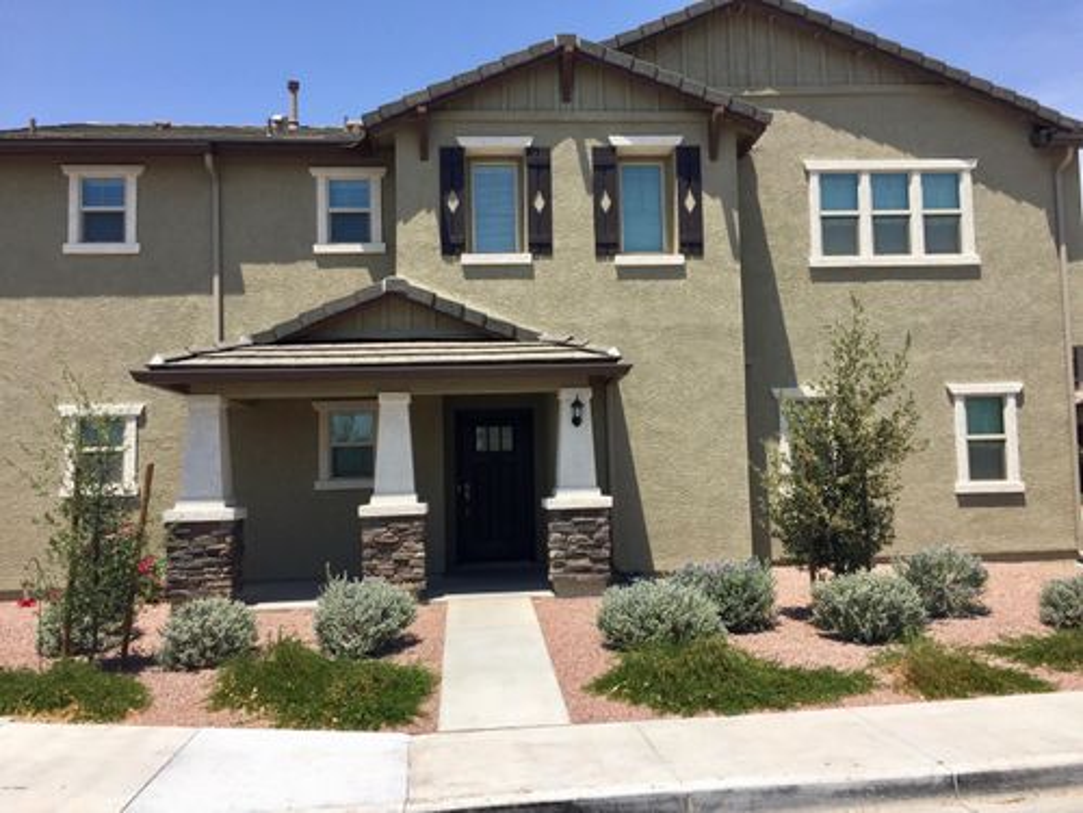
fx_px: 907
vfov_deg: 48.2
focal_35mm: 29
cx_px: 542
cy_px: 406
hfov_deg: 61.7
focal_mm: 4.15
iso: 32
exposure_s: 1/2198
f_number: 2.2
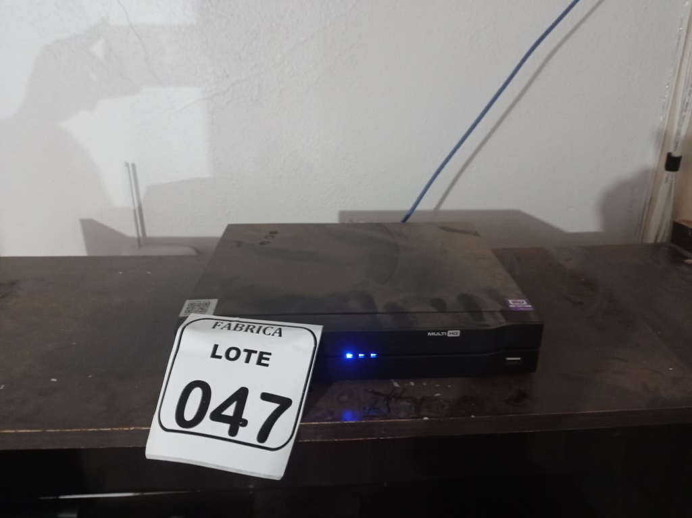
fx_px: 559
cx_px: 346
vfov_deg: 49.7
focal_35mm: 28
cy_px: 259
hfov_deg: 63.5
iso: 1099
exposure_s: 1/13.3
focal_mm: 4.7
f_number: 1.79
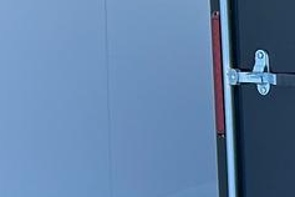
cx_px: 714
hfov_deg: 12.1
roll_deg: +0.4
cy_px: 110
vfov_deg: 10.2
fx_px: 1106
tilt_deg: -4.1
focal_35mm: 135
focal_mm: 6.86
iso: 80
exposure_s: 1/1949
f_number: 1.78
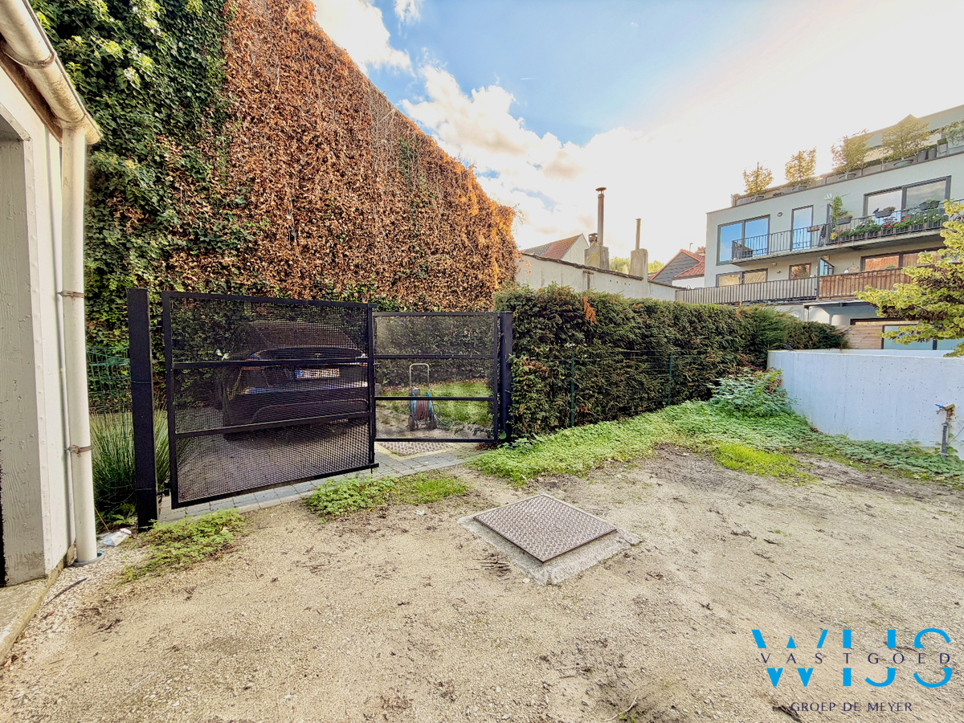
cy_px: 362
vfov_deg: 85.7
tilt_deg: -2.8
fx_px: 390
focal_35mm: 14
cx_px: 482
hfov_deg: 102.1
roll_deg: -0.2
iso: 40
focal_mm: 2.22
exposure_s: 1/138
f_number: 2.2
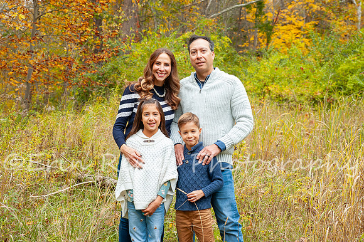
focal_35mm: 64
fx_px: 652
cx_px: 194
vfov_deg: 21.0
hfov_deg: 31.2
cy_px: 100
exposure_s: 1/160
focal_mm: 55
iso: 400
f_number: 4.5
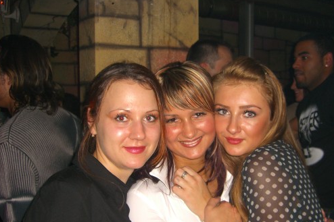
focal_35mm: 48
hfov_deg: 41.0
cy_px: 145
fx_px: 445
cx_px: 199
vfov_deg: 27.9
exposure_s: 1/60
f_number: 2.8
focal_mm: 7.9
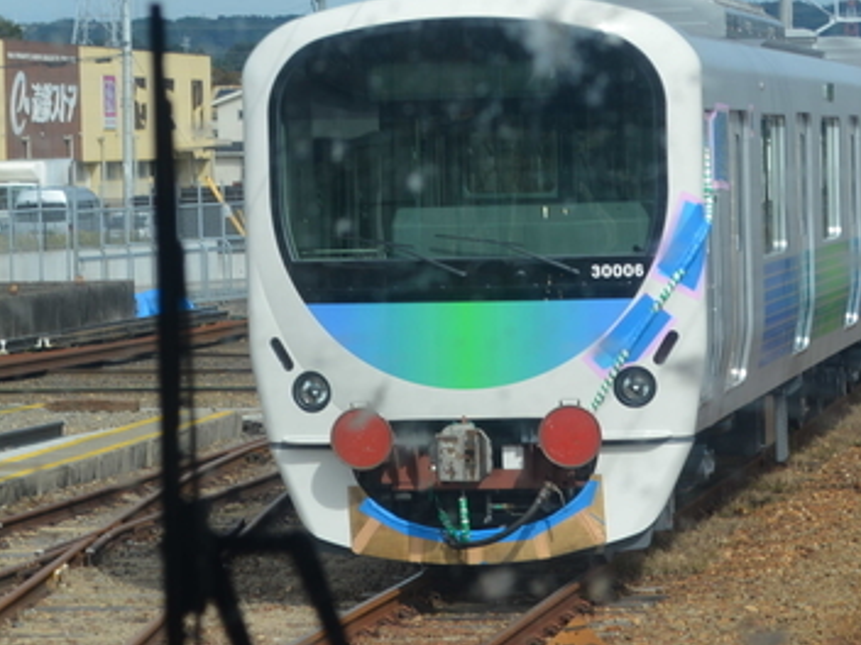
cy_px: 210
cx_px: 790
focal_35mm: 180
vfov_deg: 8.2
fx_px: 4479
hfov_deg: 10.9
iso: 100
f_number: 7.1
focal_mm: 55
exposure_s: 1/200
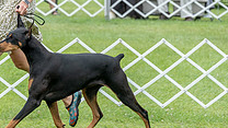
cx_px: 36
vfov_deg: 2.9
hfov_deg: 5.1
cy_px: 5
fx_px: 2575
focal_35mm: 426
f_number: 5.6
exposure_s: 1/400
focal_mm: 146
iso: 400
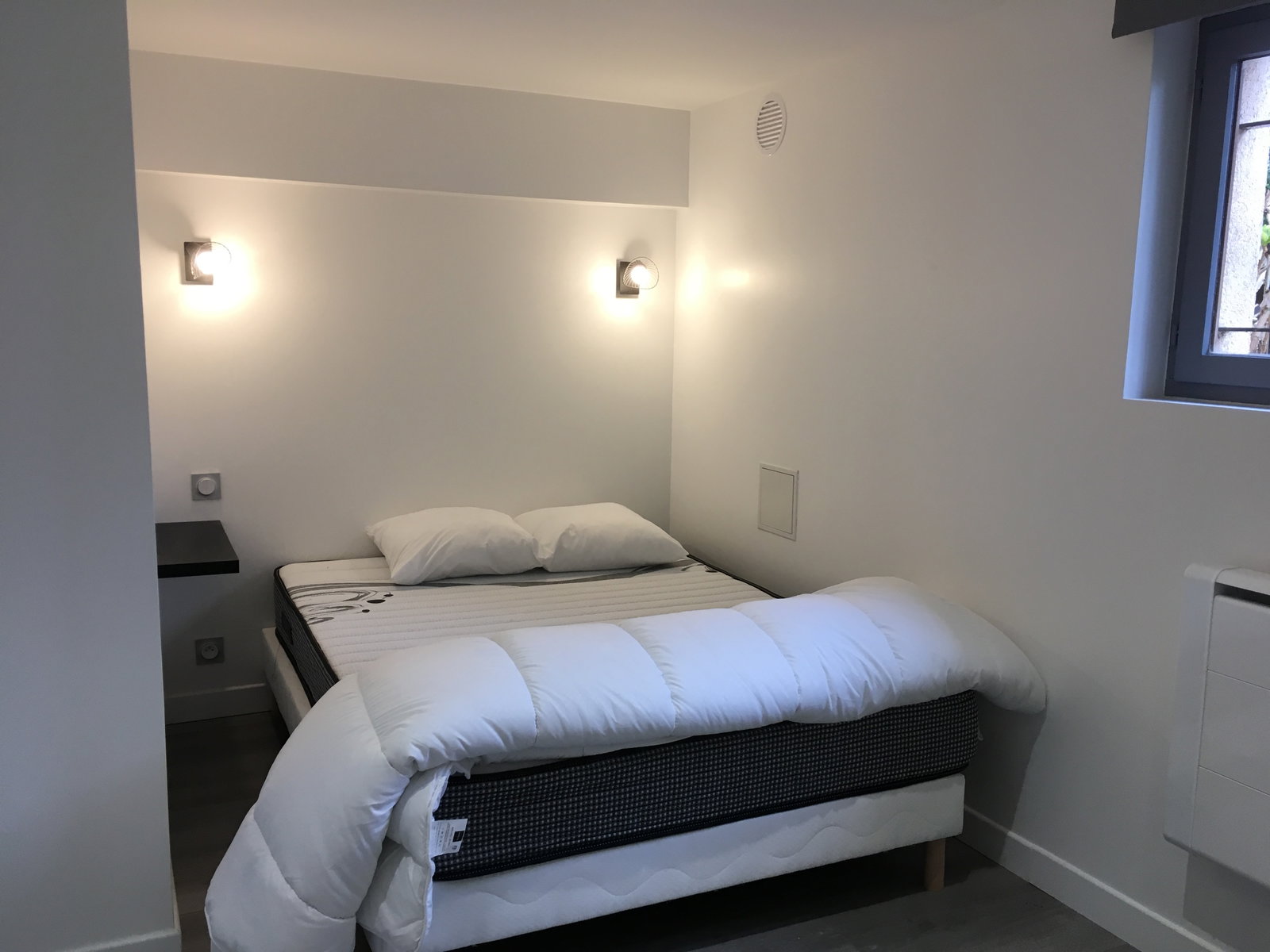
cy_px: 476
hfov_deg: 61.7
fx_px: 1064
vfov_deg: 48.2
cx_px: 635
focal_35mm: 29
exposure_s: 1/33
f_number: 2.2
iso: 40
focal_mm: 4.15
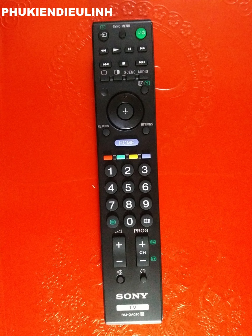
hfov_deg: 51.4
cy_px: 168
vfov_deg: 65.3
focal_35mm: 27
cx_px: 126
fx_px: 262
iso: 800
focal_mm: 3.7
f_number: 1.9
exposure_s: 1/8
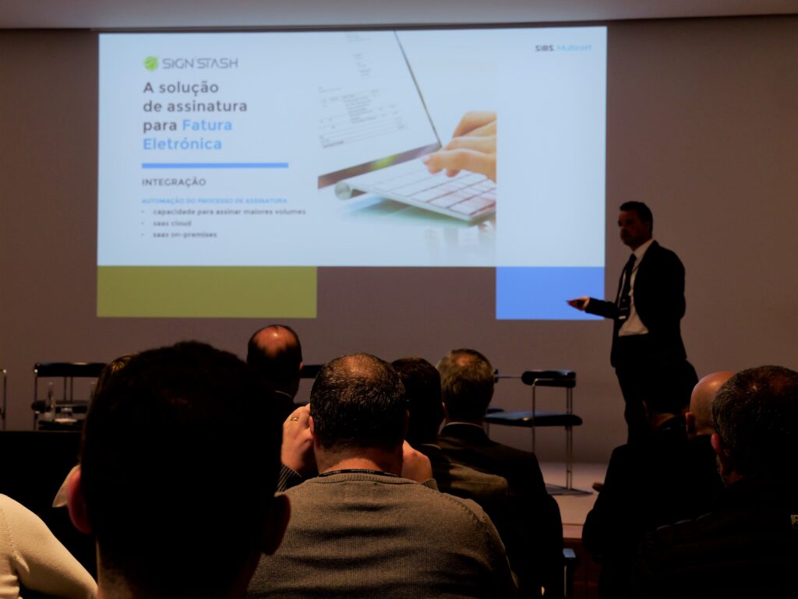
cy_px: 300
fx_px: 1614
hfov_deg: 27.8
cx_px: 399
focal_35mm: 70
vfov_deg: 21.0
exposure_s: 1/125
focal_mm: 35
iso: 1000
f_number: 5
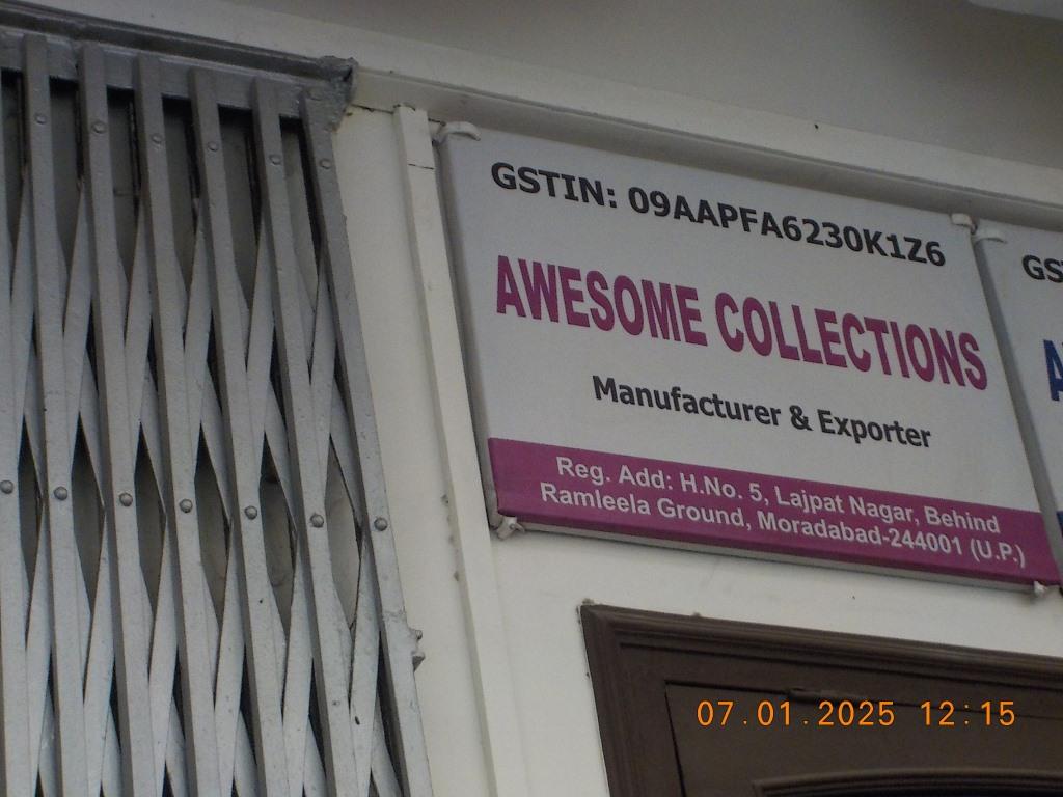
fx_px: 2764
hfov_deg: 21.8
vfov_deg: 16.4
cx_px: 532
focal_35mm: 90
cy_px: 398
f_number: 5.9
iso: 400
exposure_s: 1/60
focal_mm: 12.3
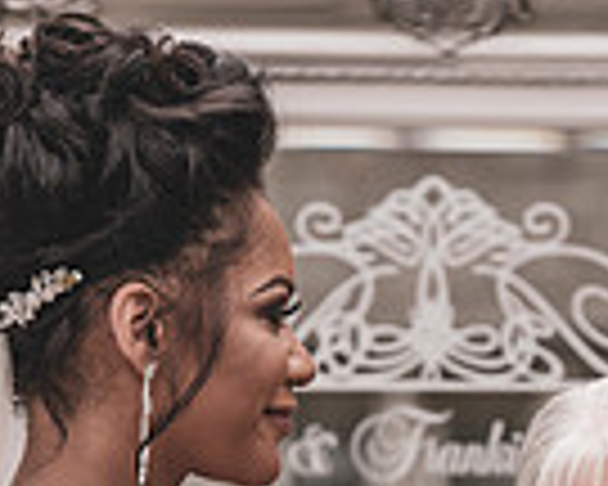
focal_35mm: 745
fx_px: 13406
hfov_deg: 2.6
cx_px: 545
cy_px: 637
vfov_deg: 2.1
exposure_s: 1/320
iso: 250
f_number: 5.6
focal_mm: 185
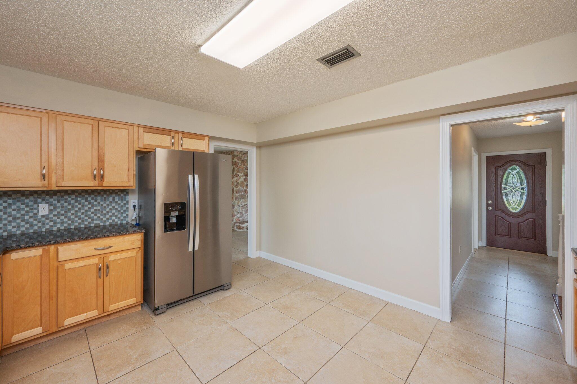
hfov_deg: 104.3
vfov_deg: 81.1
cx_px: 288
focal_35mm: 14
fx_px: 224
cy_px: 192
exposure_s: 1/30
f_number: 9
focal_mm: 14
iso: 250
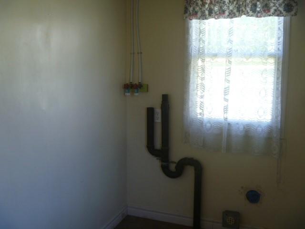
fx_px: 308
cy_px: 114
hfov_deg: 52.6
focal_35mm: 35
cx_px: 152
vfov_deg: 40.7
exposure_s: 1/30
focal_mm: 6.3
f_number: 3.5
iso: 160
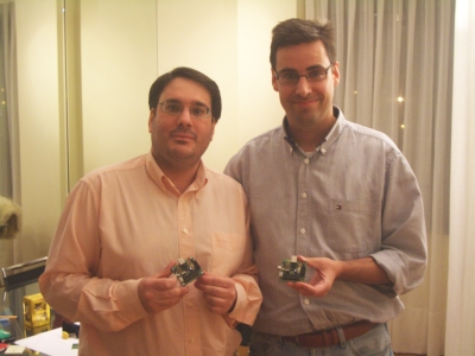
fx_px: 672
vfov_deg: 29.7
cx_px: 238
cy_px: 178
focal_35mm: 49
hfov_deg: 38.9
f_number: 3.1
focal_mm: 8.2
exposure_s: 1/10
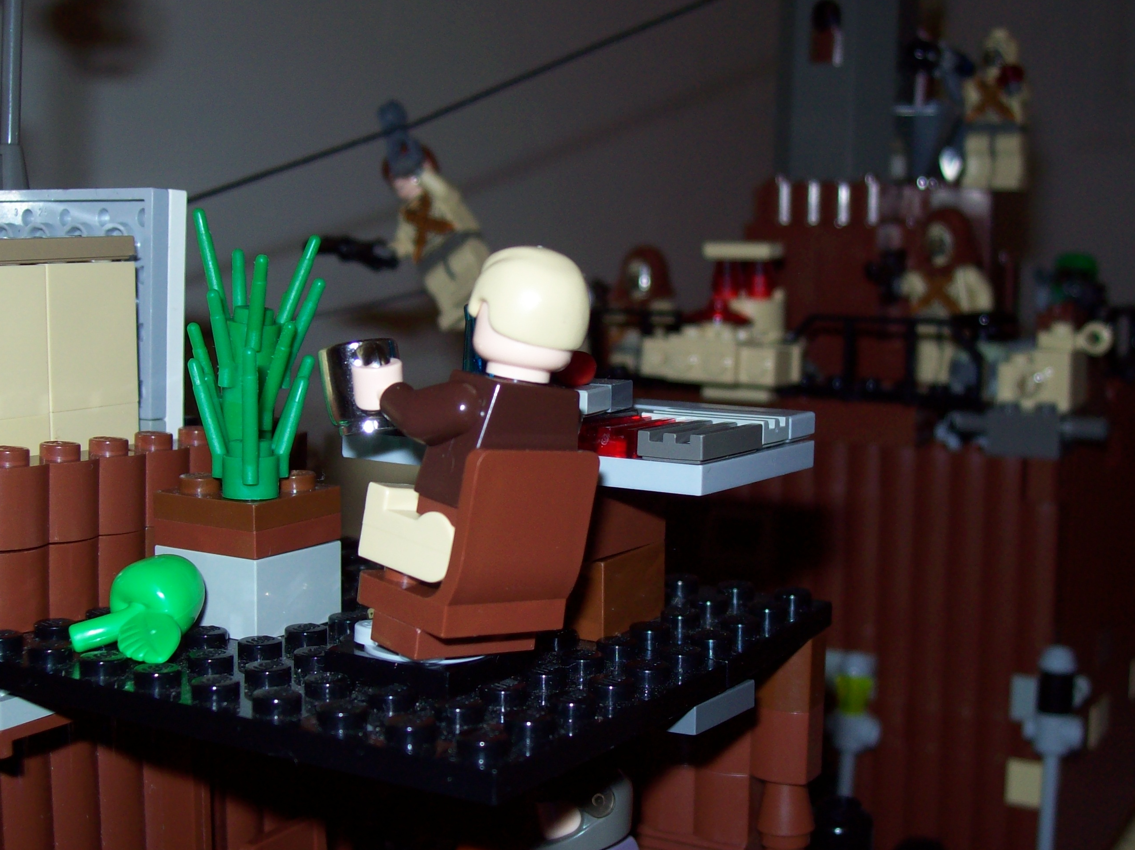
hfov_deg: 38.2
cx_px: 564
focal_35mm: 50
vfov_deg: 29.1
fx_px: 1639
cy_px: 446
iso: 80
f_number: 3
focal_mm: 7.6
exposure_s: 1/73.6
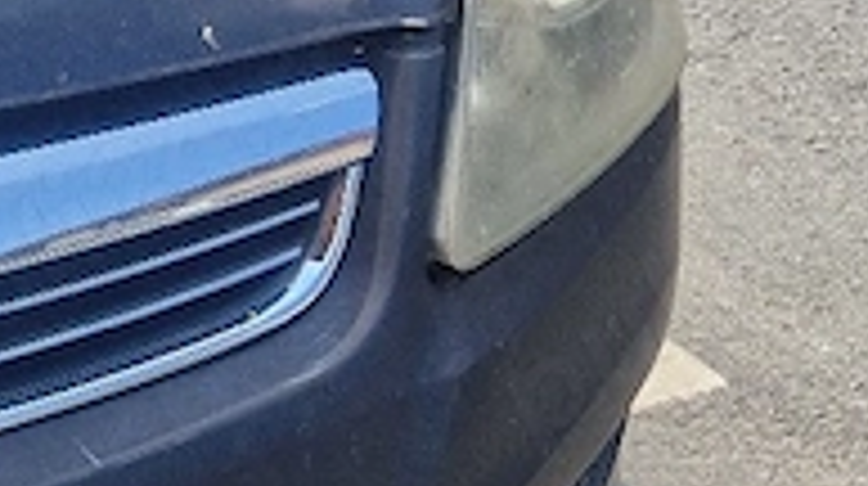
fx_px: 2391
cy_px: 328
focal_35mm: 104
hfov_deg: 18.3
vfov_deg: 11.6
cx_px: -427
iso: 50
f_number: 1.8
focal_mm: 5.4
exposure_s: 1/500
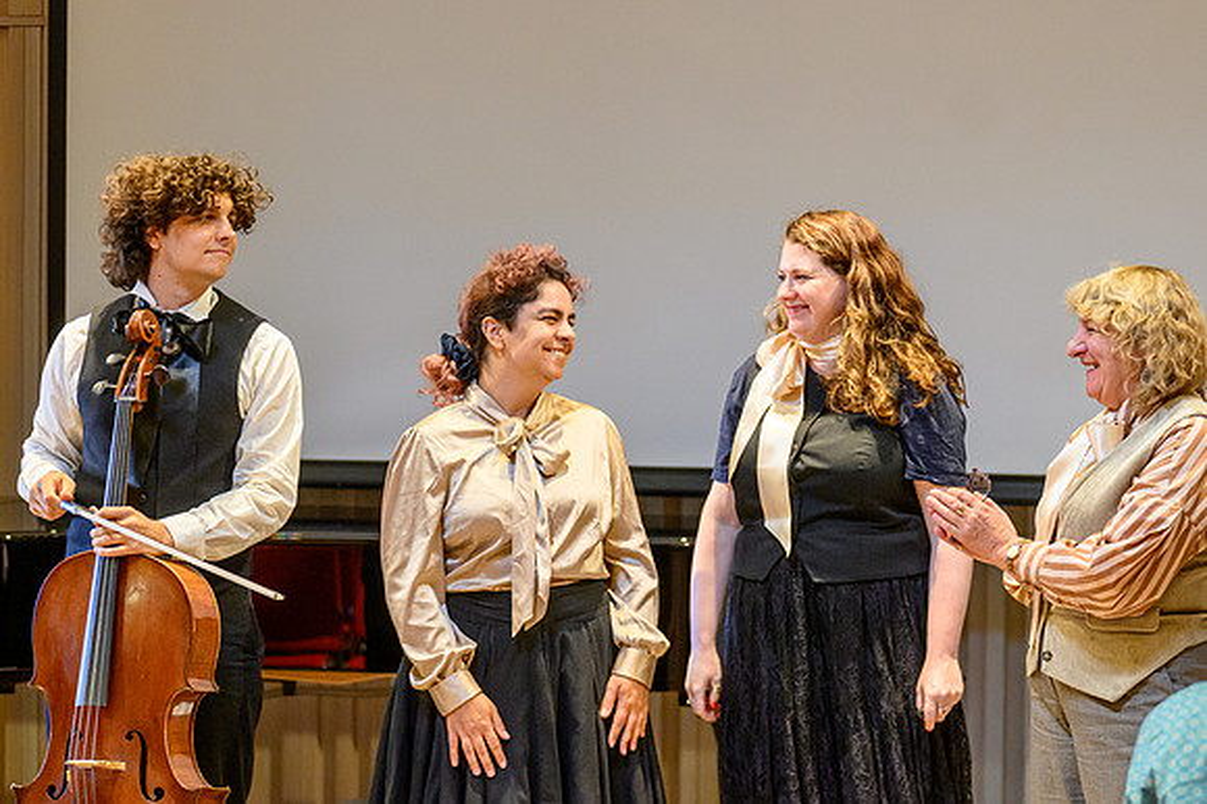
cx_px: 603
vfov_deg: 10.8
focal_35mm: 127
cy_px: 402
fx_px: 4240
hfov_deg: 16.2
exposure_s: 1/500
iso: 2000
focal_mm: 82
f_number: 2.5
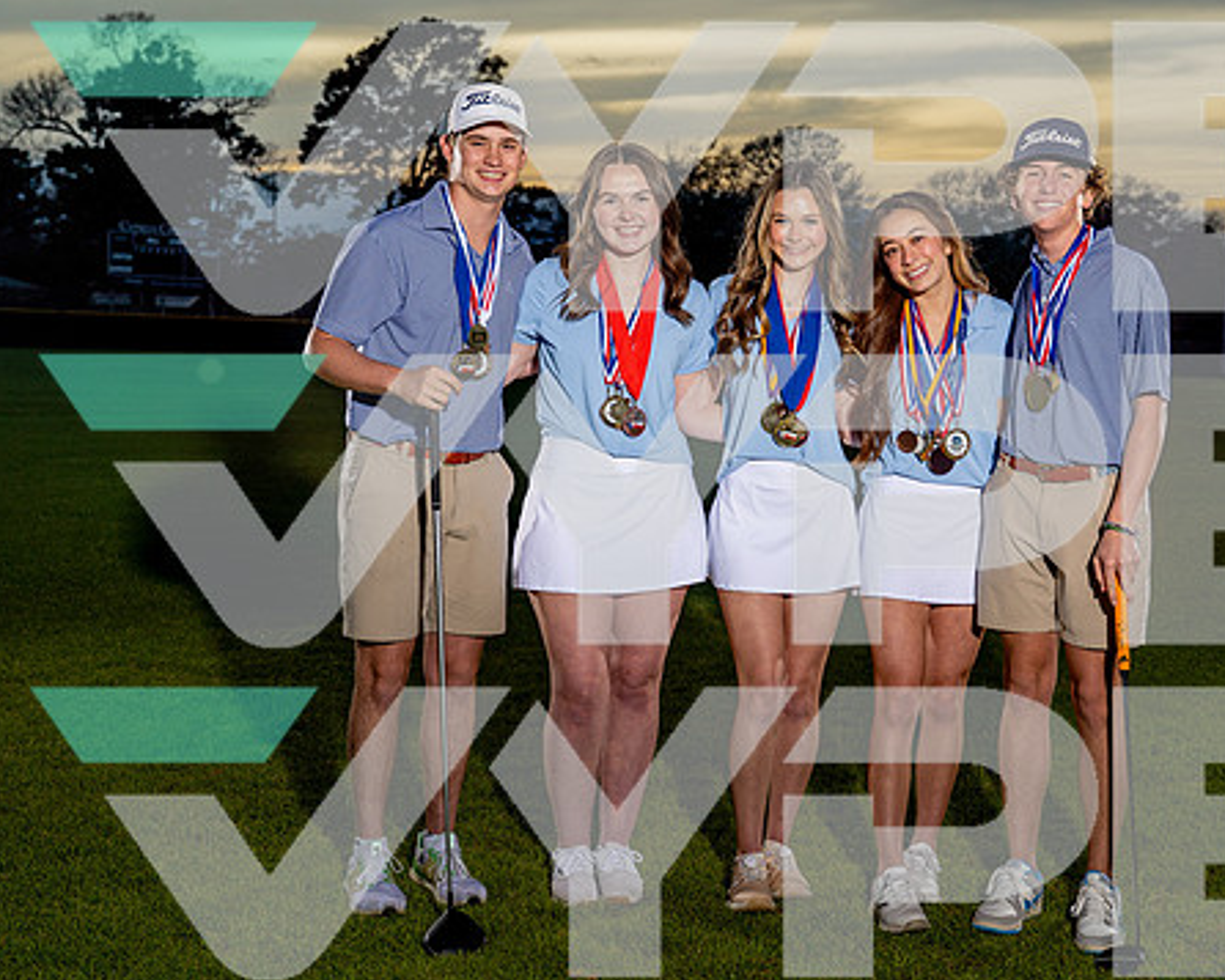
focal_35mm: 49
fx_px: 1777
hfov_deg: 37.9
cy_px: 501
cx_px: 739
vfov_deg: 30.8
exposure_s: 1/250
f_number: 4
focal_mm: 39
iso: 200
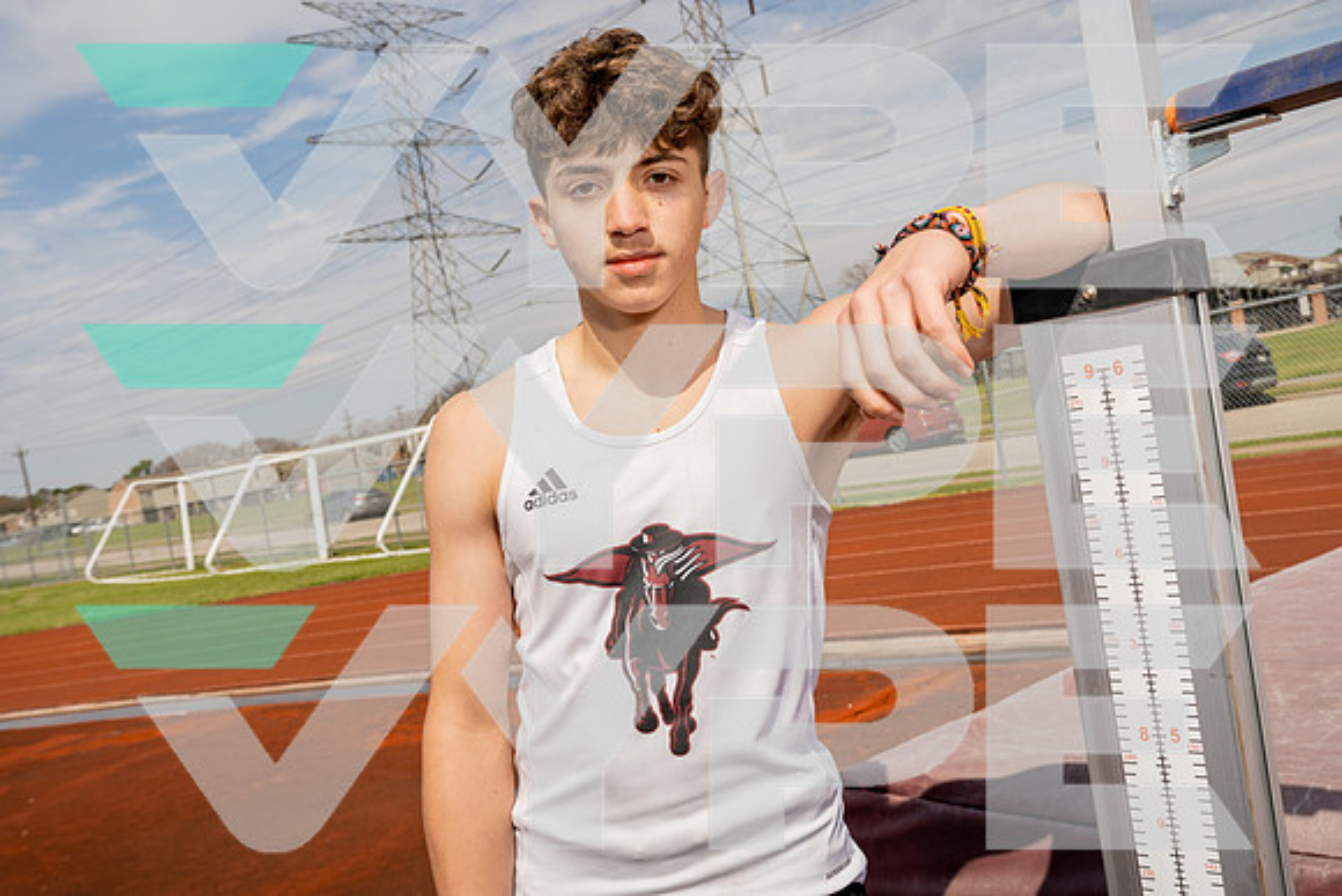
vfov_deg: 36.9
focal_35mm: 36
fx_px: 1342
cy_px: 448
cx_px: 671
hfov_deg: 53.1
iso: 100
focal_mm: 36
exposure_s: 1/250
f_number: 10
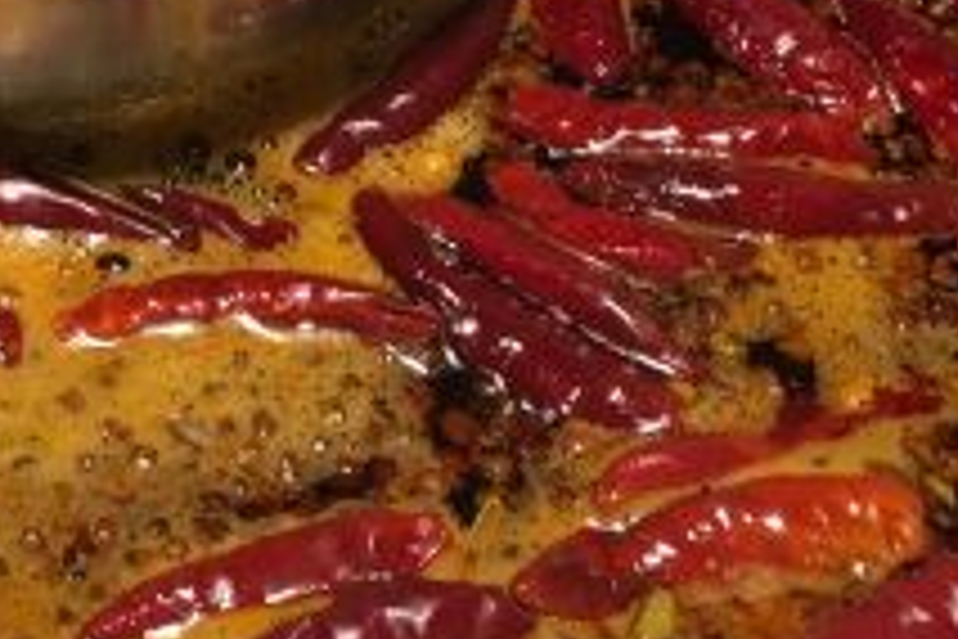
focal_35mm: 99
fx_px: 2634
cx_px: 76
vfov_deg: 13.7
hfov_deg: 20.2
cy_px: 106
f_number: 2.2
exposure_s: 1/33
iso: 125
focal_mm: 4.15
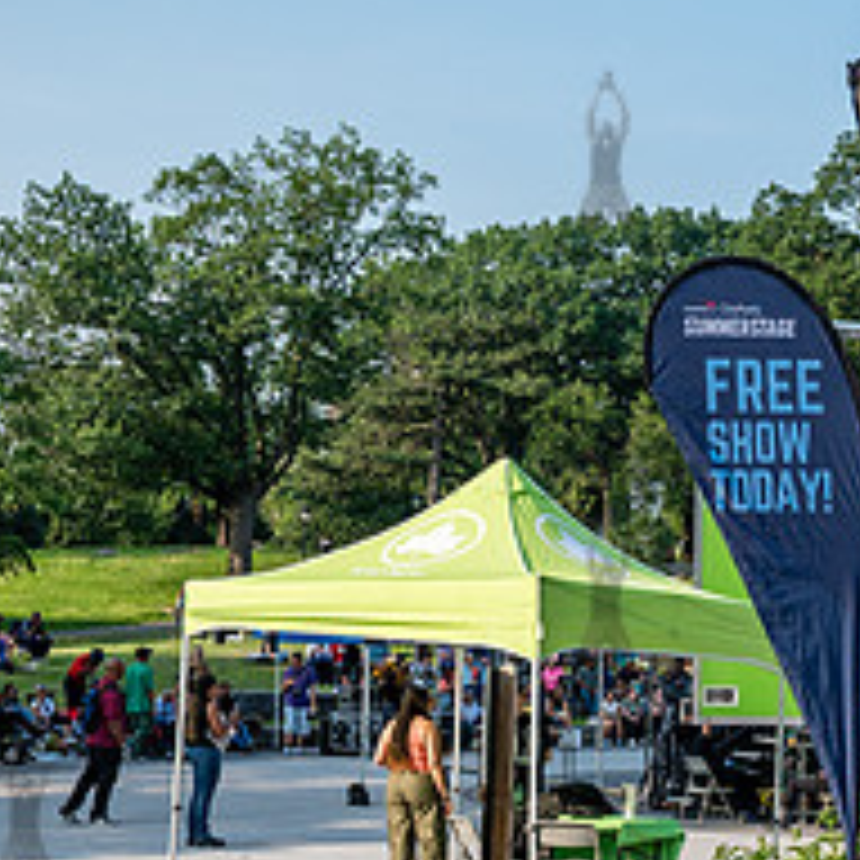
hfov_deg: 21.5
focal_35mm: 80
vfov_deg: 21.6
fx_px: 2249
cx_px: 654
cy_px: 585
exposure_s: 1/800
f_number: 4.5
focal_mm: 29
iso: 200
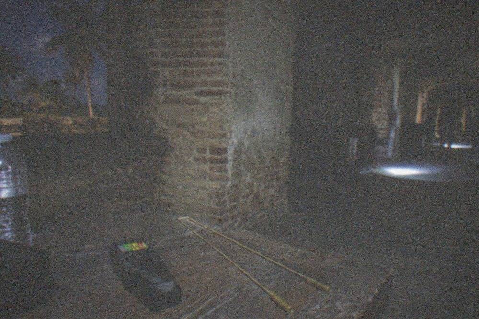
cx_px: 240
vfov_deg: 28.1
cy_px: 160
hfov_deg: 41.1
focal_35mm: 48
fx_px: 638
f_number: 9
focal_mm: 48
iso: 5000
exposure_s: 1/25
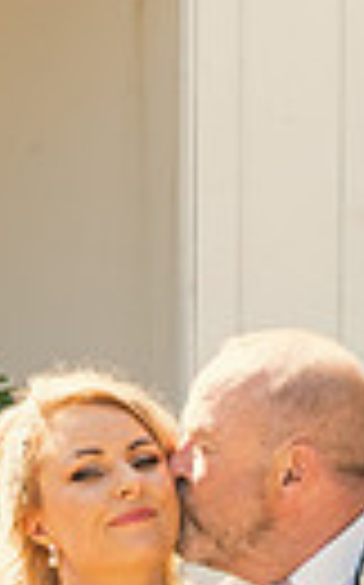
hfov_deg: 4.1
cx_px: 198
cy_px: 677
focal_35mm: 319
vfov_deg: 6.6
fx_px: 5075
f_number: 7.1
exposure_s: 1/250
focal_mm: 70
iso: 250
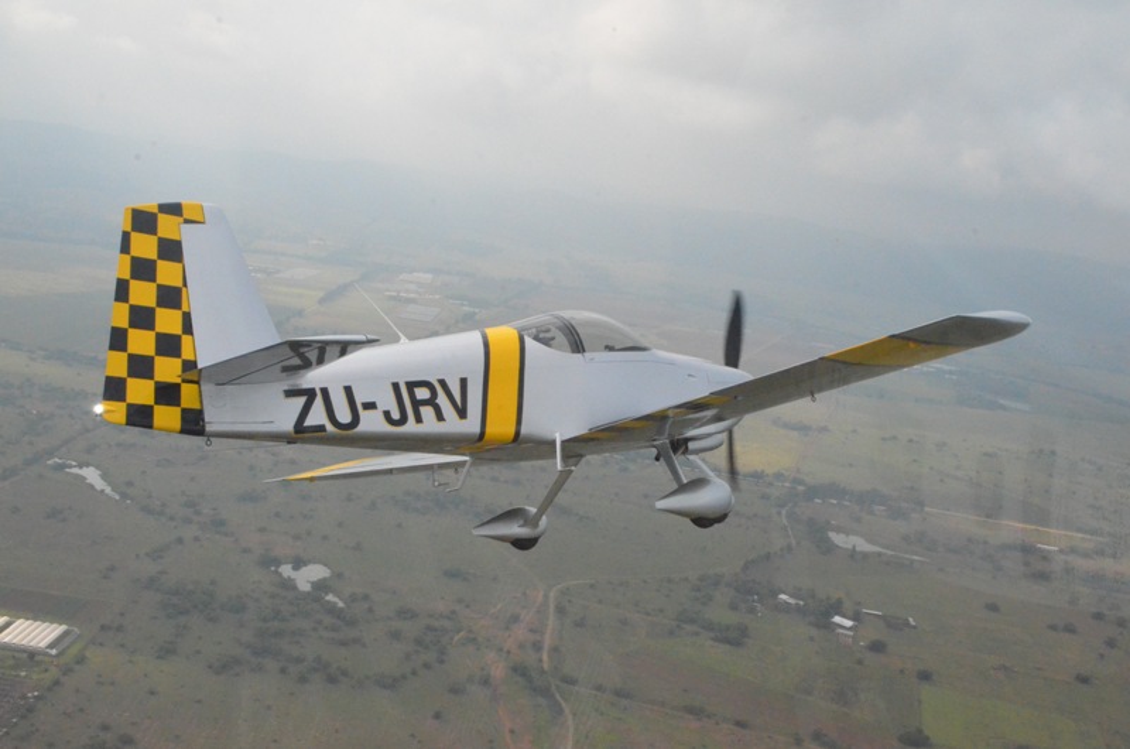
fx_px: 1222
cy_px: 374
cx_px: 565
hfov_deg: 49.6
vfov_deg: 34.1
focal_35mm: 39
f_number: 22
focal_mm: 26
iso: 6400
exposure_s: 1/2000
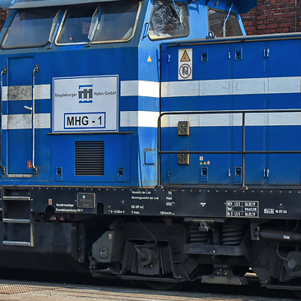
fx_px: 1027
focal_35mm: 104
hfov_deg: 16.7
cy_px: 177
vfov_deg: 16.7
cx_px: 143
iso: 200
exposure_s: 1/800
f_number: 8
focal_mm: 25
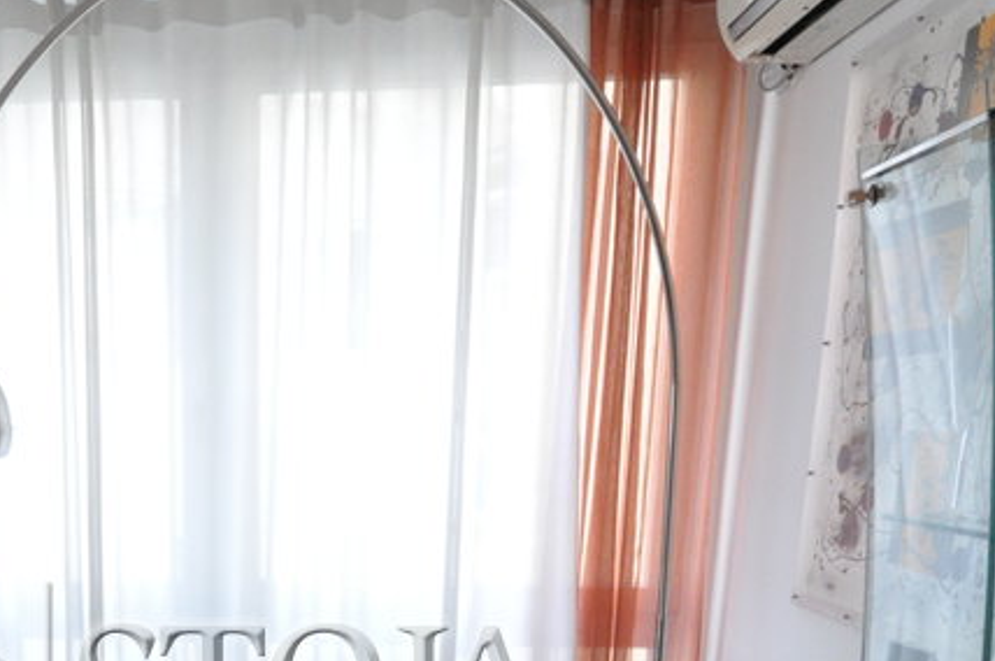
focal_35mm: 40
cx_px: 219
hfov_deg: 46.3
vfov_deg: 30.5
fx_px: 1104
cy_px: 690
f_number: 5.6
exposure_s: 1/125
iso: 1600
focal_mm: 10
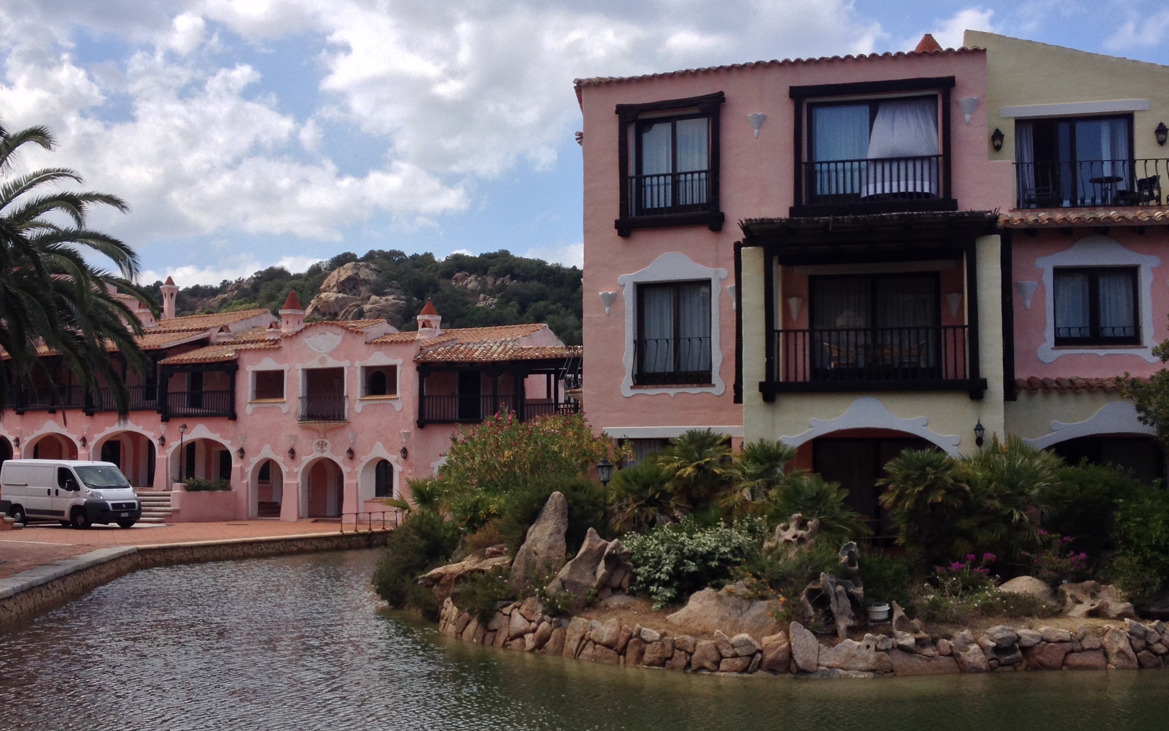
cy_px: 390
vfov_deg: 27.4
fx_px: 1497
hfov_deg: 42.6
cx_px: 568
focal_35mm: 47
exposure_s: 1/1534
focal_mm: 4.28
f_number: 2.4
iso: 50
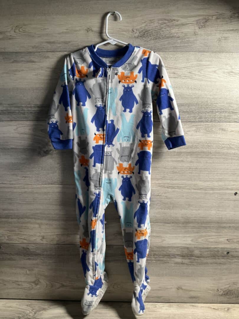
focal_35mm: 29
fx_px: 267
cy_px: 160
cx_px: 120
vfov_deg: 61.7
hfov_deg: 48.2
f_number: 1.8
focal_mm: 3
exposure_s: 1/60
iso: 125
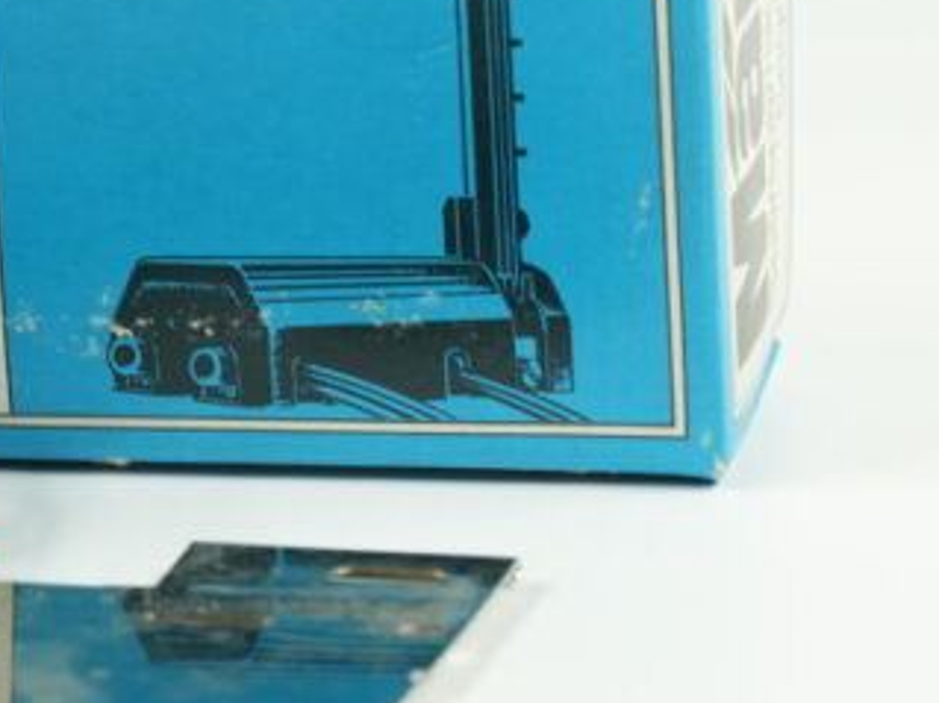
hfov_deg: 7.0
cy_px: 112
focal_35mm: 278
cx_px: -368
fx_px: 7538
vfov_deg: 5.3
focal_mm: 90
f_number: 10
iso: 500
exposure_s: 1/15
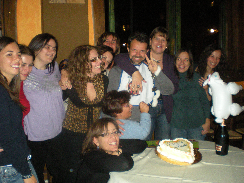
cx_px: 122
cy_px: 92
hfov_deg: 49.0
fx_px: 268
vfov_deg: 37.7
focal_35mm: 38
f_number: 3.1
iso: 331
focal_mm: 6.3
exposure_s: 1/60
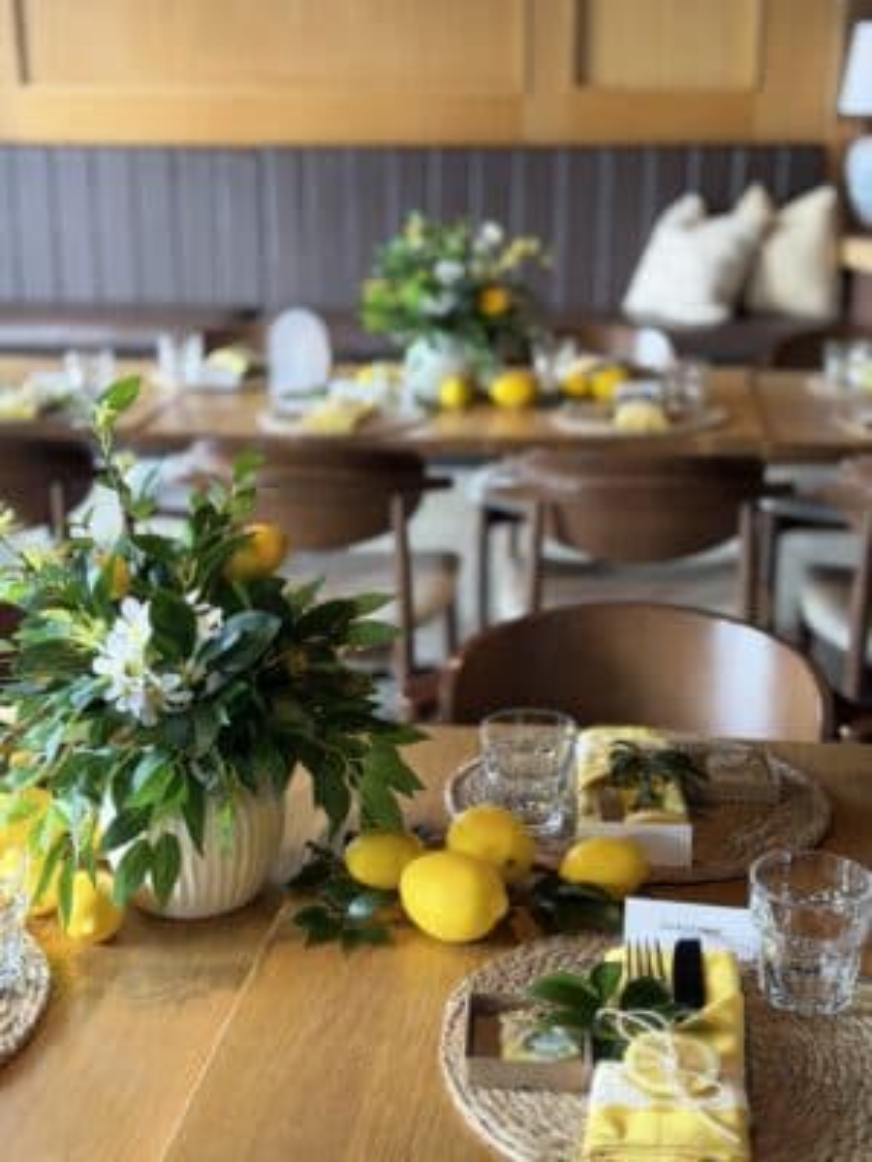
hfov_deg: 30.3
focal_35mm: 48
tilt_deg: -18.5
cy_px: 581
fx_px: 1612
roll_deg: +0.4
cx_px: 436
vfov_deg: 39.7
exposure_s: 1/60
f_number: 1.78
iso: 100
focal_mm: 6.76
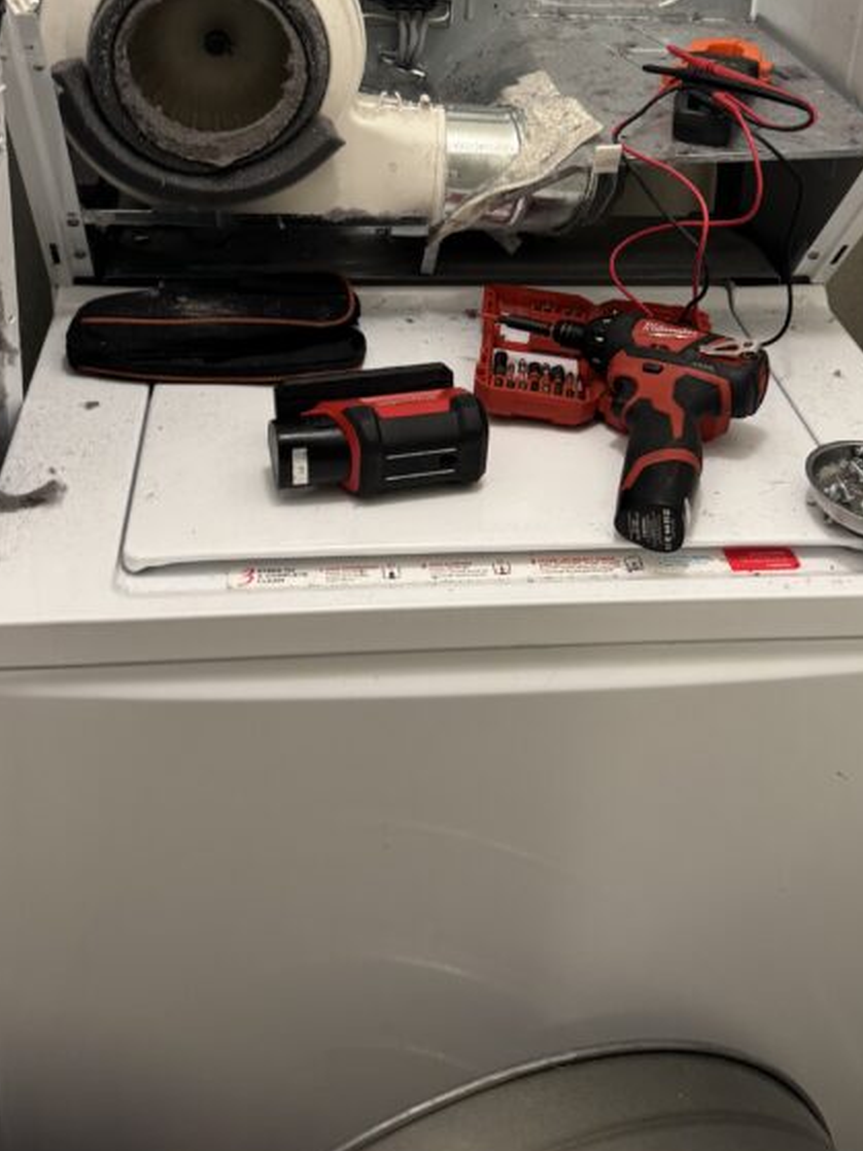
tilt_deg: -21.8
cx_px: 494
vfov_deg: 40.7
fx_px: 1463
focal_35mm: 44
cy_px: 194
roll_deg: -2.5
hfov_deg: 32.8
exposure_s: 1/60
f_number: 1.78
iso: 250
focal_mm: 6.76
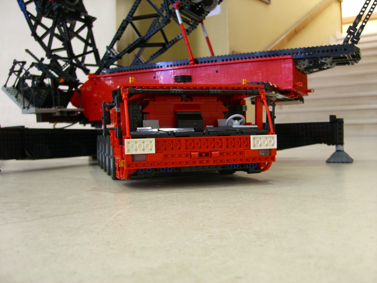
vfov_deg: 37.7
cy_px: 142
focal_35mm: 38
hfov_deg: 49.0
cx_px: 188
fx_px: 414
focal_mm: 7.9
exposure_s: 1/8
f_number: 2.8
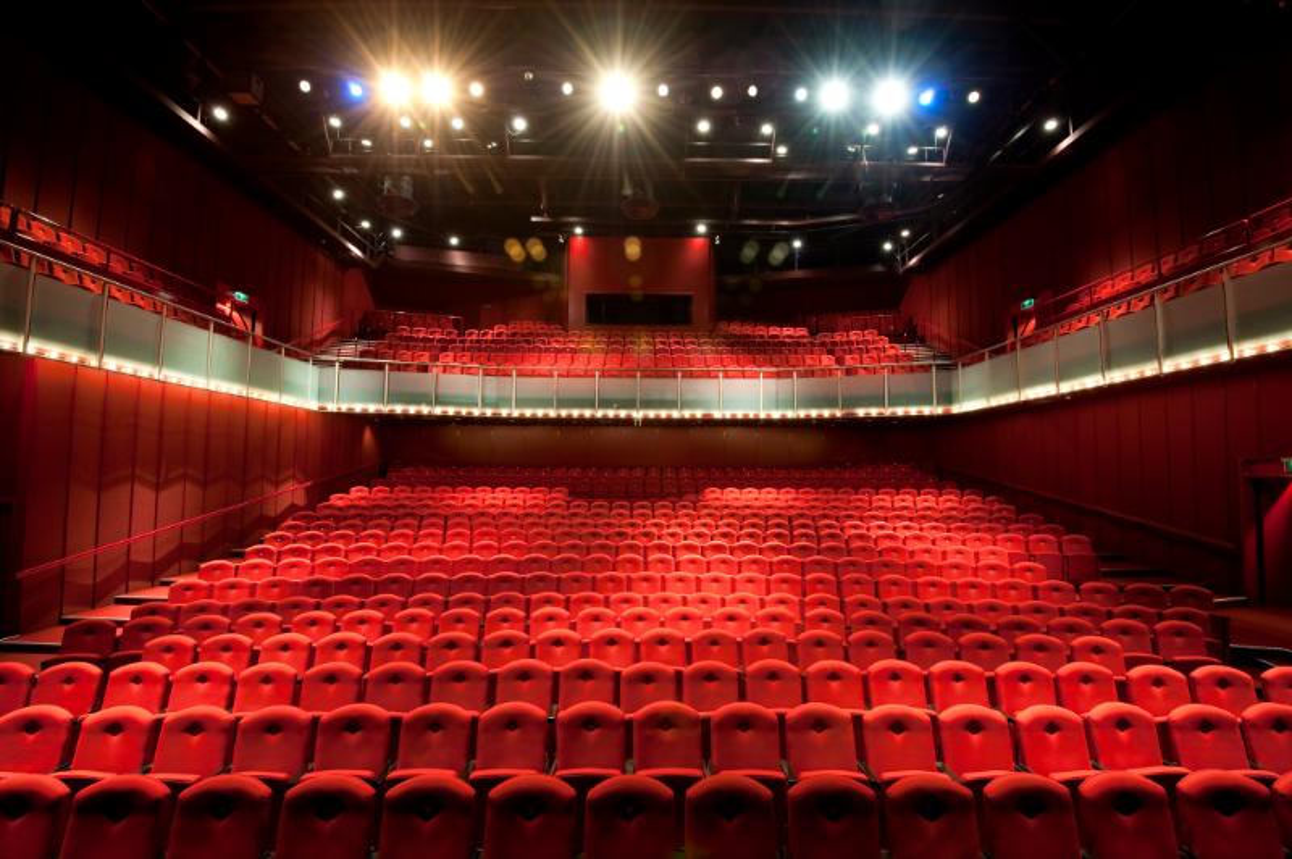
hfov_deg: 96.8
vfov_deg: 73.6
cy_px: 430
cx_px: 646
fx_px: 574
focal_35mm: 16
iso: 200
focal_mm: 16
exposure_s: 1.5
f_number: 9.5
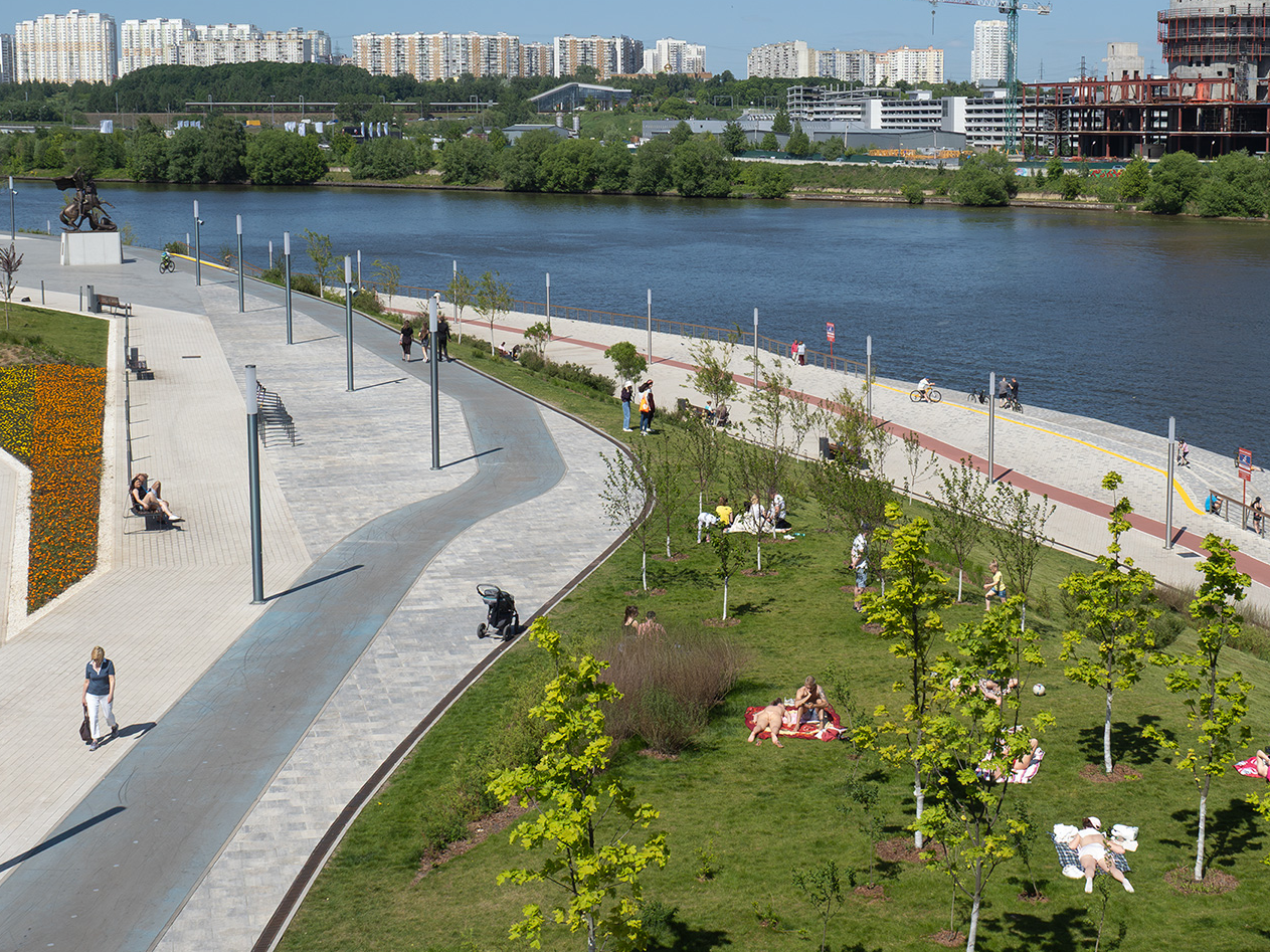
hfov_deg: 48.7
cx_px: 748
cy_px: 518
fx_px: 1394
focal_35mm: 38
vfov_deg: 37.7
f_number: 8
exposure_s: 1/320
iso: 100
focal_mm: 16
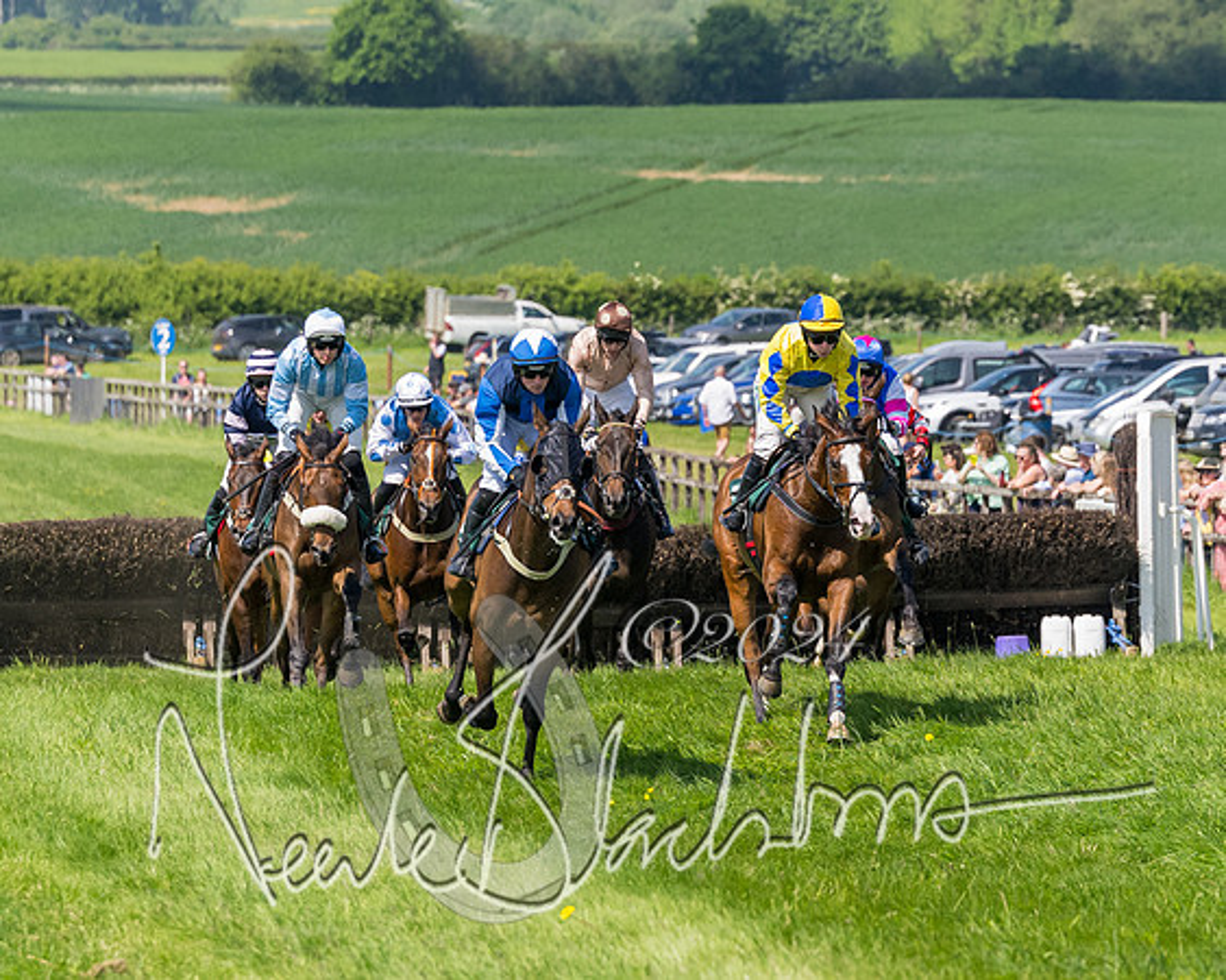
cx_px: 760
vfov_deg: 4.3
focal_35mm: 359
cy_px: 372
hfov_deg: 5.4
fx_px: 13005
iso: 400
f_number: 4
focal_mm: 135
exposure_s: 1/3200
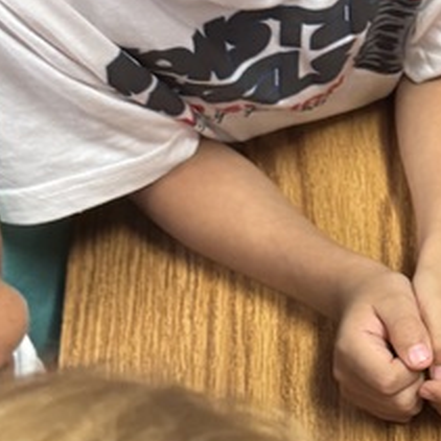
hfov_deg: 16.1
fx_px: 1485
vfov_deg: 16.7
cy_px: 372
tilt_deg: -51.9
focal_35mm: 103
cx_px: 554
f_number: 1.78
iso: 320
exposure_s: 1/60
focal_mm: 6.76
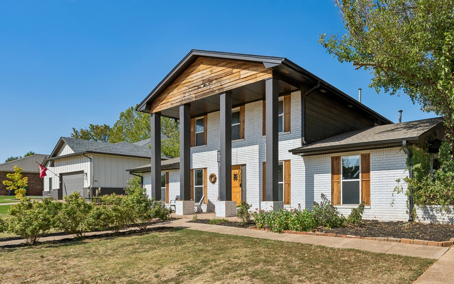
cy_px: 192
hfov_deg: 72.1
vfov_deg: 50.1
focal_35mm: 24
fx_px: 297
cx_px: 310
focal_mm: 16
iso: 200
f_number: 8
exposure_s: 1/800
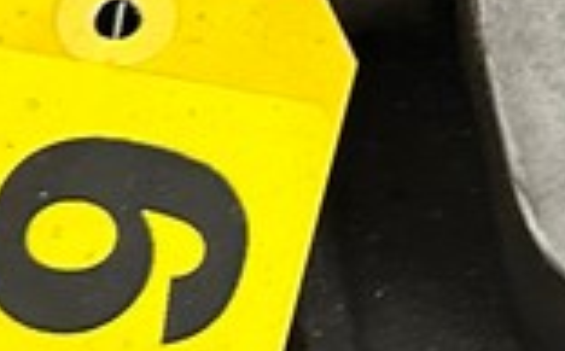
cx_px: 1195
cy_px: -47
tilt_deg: -66.2
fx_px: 2568
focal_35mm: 167
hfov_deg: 11.2
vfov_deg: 7.8
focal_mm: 6.86
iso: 640
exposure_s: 1/60
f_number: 1.78
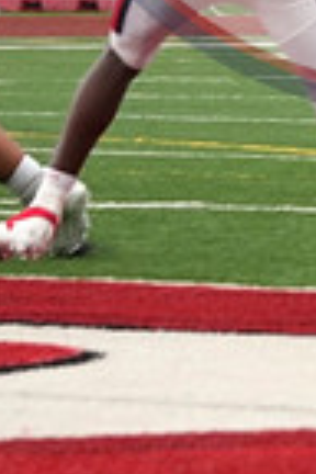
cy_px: -250
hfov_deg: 2.8
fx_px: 6353
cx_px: 423
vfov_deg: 4.2
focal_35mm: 483
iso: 640
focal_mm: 103
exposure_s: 1/1000
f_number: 5.6
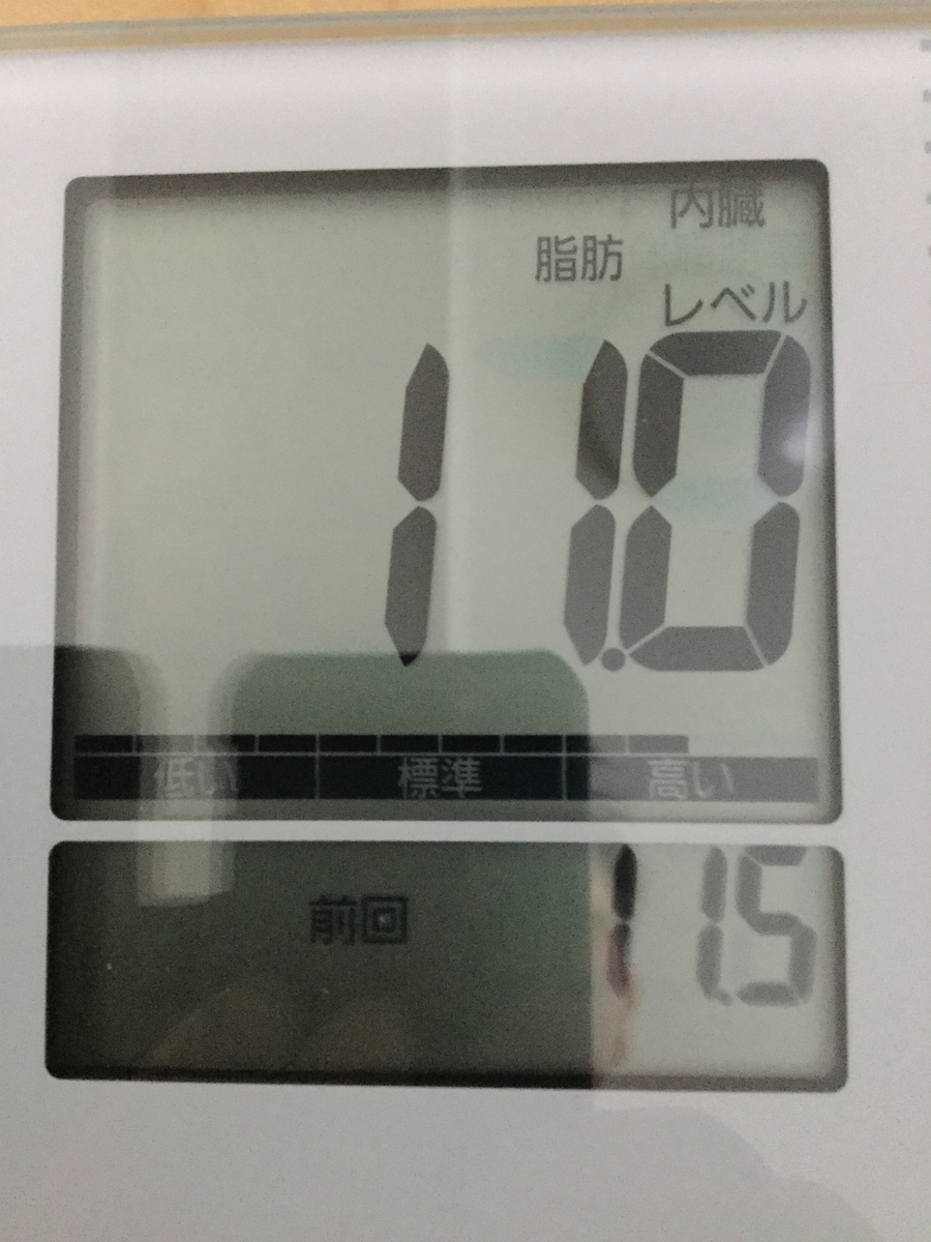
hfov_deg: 45.4
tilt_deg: -85.6
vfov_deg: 58.4
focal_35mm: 31
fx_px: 1112
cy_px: 621
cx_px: 466
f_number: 2.4
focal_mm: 3.3
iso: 500
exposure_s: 1/15
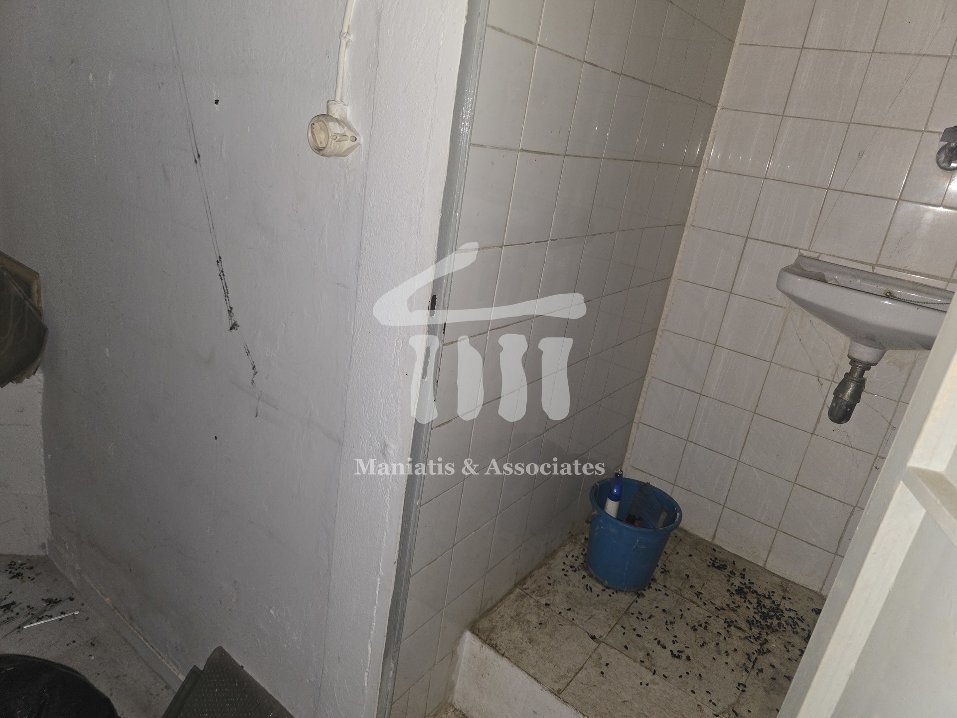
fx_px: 636
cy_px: 359
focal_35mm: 23
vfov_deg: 58.9
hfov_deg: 73.9
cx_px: 478
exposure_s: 1/24
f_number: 1.7
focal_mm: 6.3
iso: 100
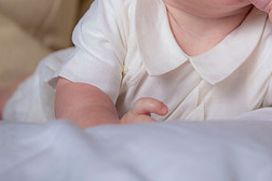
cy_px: 0
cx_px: 266
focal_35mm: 129
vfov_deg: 10.5
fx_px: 975
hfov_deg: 15.6
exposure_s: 1/200
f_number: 4
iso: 200
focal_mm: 56
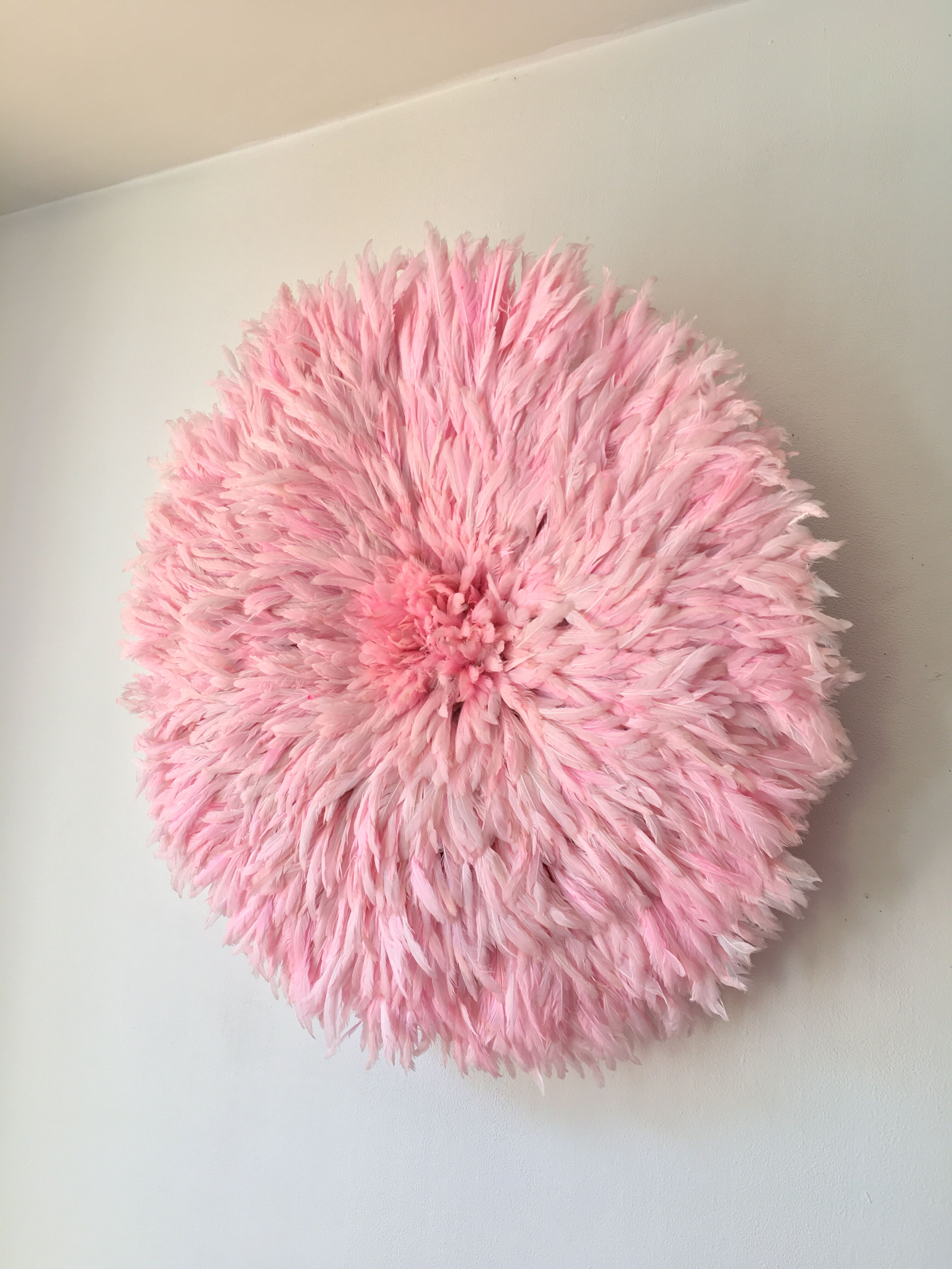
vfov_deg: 61.7
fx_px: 1063
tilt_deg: +9.3
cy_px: 634
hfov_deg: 48.2
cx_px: 476
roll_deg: -5.3
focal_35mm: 29
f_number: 2.2
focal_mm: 4.15
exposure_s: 1/50
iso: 32
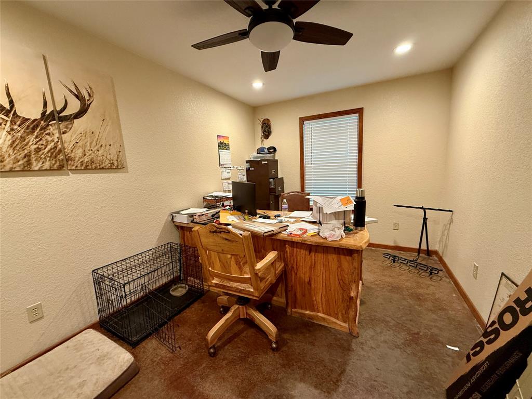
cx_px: 266
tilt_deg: -8.3
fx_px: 215
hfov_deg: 102.1
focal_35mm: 14
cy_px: 200
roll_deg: +2.6
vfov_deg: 85.7
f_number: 2.2
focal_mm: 2.22
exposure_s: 1/60
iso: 320
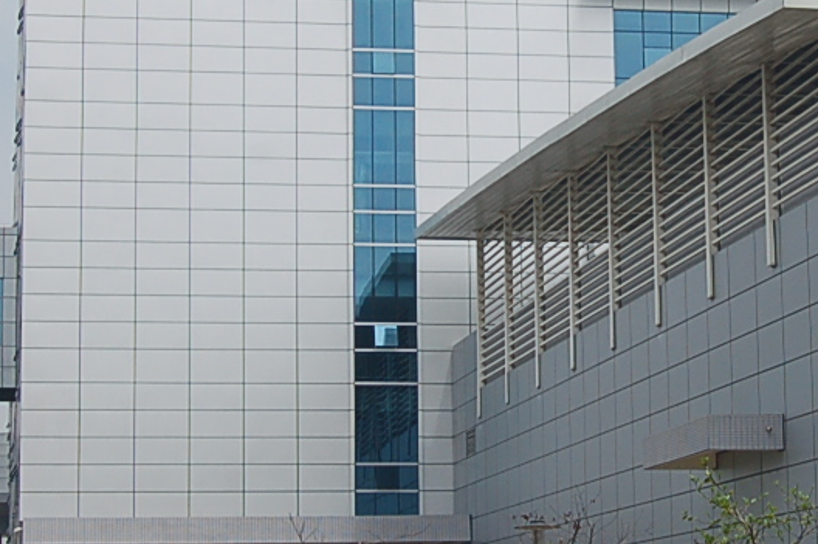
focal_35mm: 111
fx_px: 2520
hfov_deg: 18.4
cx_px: 558
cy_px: 192
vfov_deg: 12.3
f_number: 10
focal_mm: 26
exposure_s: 1/400
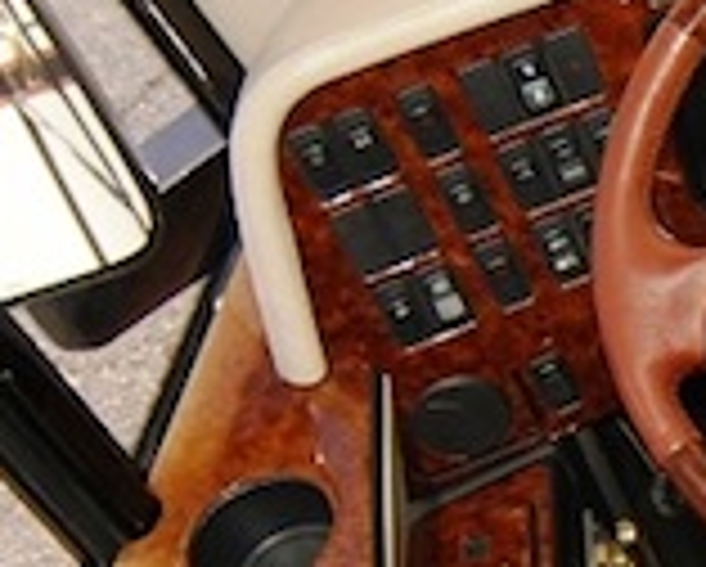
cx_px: 1147
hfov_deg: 18.7
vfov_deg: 17.4
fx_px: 1799
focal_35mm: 86
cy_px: 592
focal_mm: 12
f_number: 4
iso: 100
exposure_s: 1/200
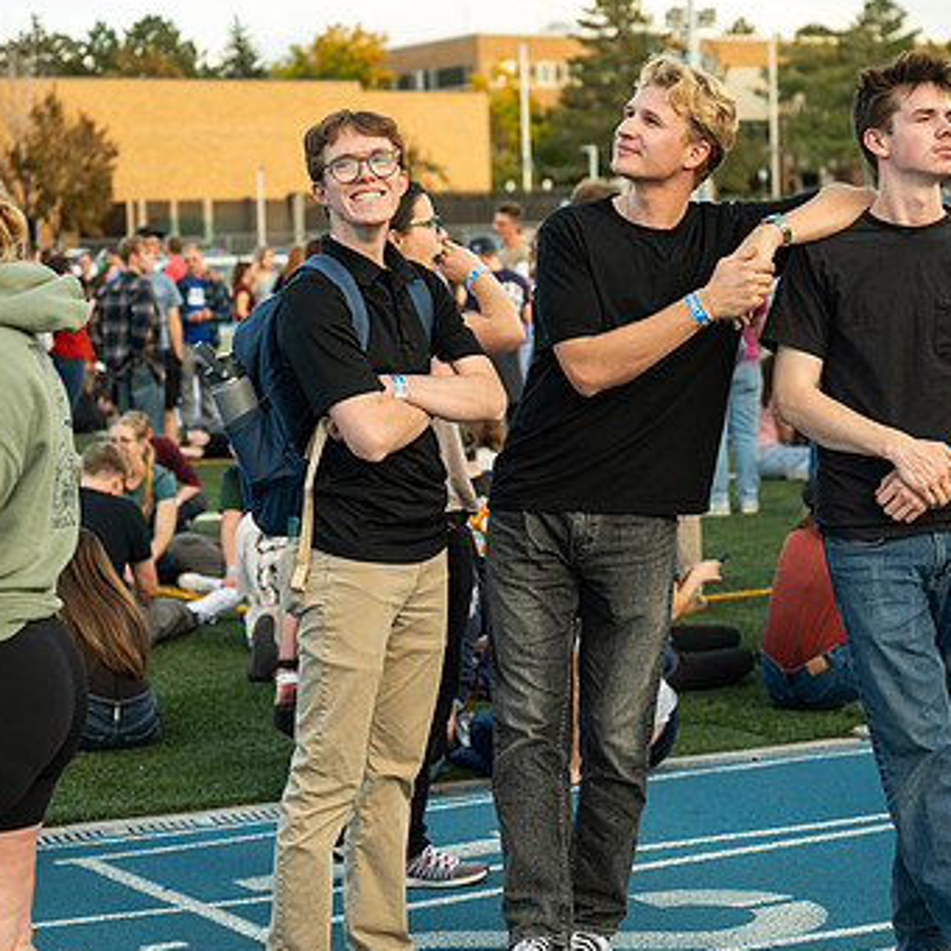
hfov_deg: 21.1
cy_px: 525
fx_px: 2549
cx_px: 625
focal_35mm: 82
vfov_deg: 21.1
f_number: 2.8
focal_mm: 48
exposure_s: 1/800
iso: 250
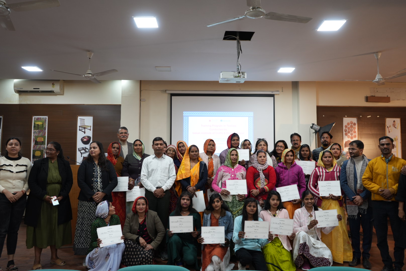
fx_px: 316
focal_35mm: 28
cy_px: 136
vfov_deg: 46.5
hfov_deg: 65.4
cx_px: 203
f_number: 3.5
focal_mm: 28
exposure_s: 1/30
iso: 640
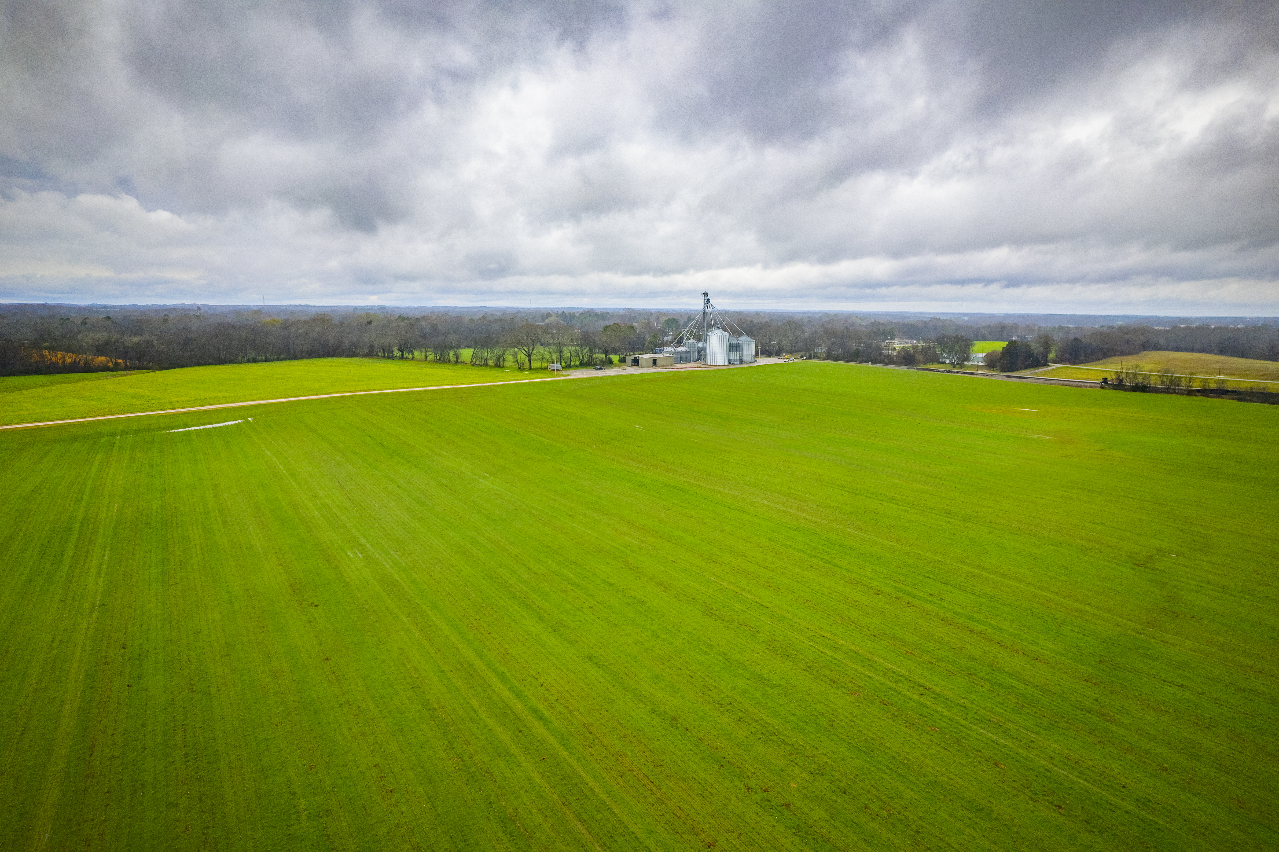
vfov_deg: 57.2
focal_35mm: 22
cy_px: 426
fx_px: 781
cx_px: 640
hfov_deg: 78.6
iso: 100
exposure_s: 1/1250
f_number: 2.8
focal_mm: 8.38
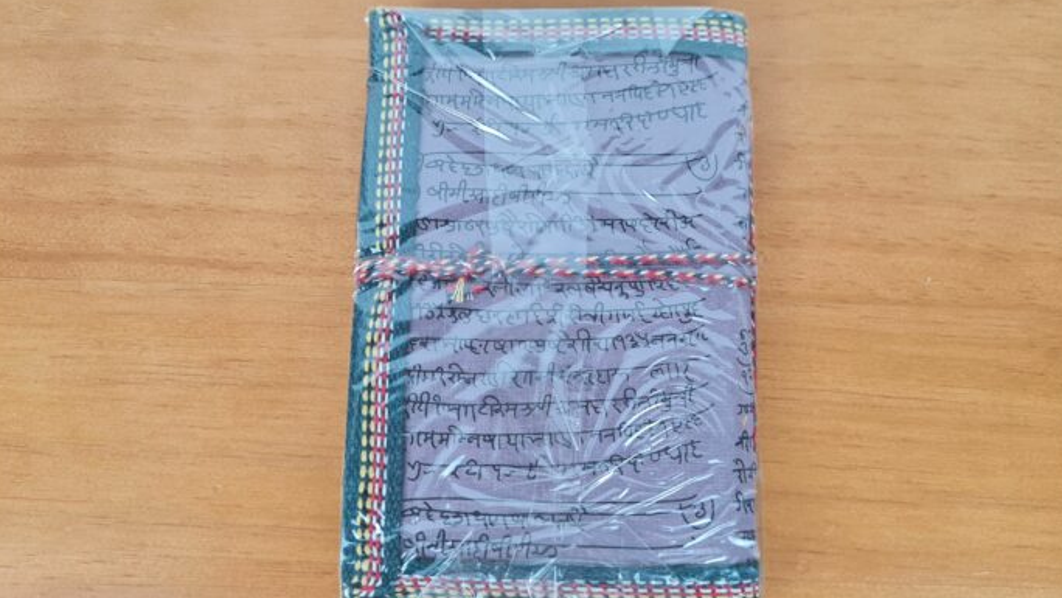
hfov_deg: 66.1
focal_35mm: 29
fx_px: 817
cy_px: 287
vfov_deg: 40.2
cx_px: 531
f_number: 1.8
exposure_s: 1/120
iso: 160
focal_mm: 5.4
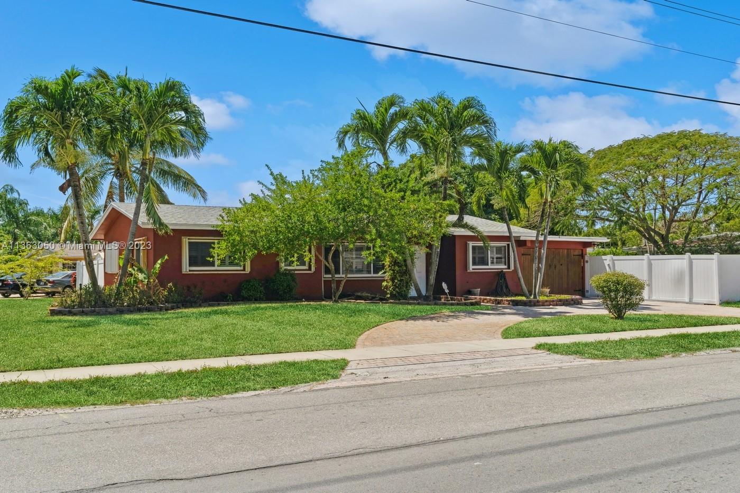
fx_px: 719
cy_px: 246
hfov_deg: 54.4
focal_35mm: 35
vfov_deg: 37.8
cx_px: 370
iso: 100
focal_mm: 35
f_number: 7.1
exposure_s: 1/400
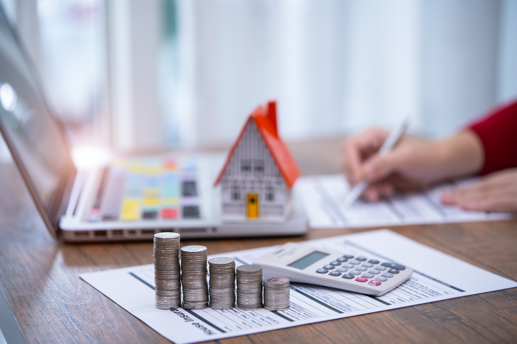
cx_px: 258
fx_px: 1292
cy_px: 172
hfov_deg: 22.6
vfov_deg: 15.2
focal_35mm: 90
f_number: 2.8
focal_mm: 90
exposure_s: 1/40
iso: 320
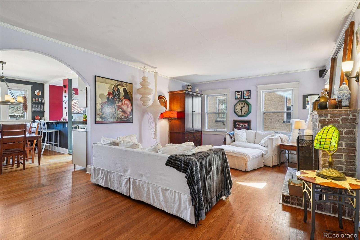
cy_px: 120
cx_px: 180
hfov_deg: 95.0
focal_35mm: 16
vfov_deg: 72.0
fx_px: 165
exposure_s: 1/10
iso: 400
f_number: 8
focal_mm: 11
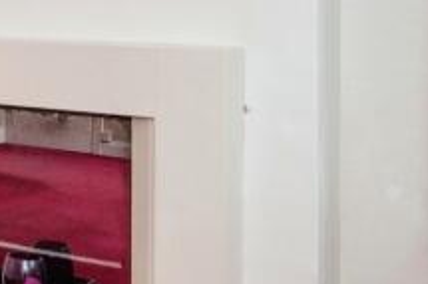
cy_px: -7
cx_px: -422
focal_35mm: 81
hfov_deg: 17.8
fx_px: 962
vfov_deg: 16.4
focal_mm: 17
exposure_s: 1/60
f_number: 10
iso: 200
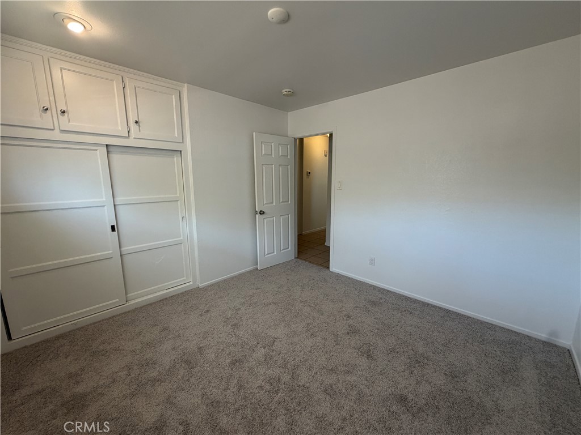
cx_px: 290
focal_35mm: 14
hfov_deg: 102.1
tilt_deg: -9.9
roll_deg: +0.3
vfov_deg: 85.7
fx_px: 235
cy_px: 218
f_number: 2.2
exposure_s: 1/120
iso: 200
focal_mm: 2.22
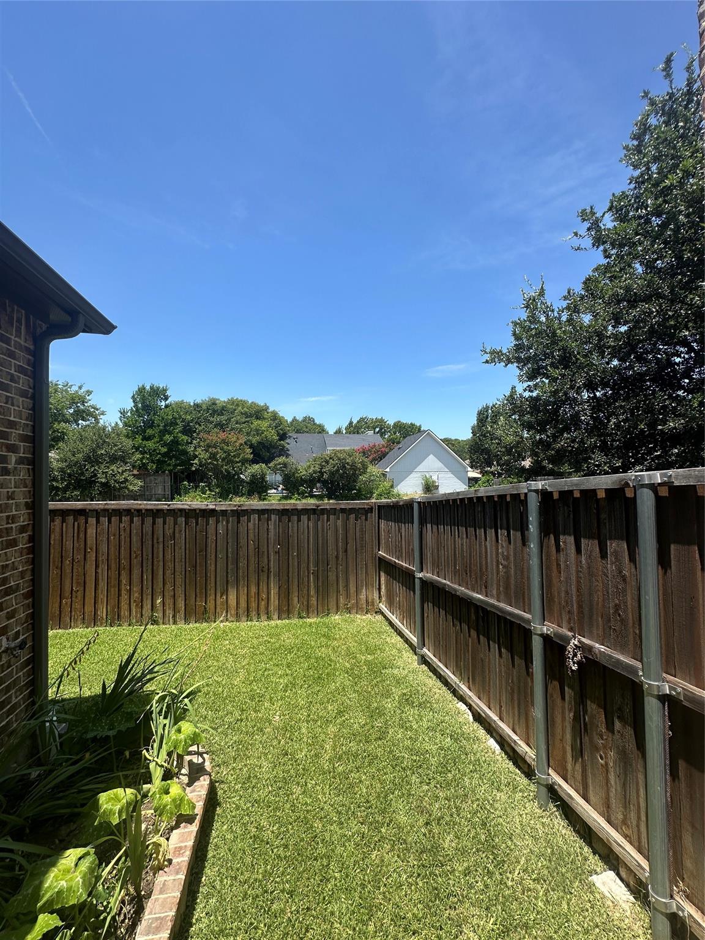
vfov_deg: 102.1
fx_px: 380
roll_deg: -0.3
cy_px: 470
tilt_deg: +2.8
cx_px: 352
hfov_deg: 85.7
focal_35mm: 14
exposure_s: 1/1319
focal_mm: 2.22
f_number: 2.2
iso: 50
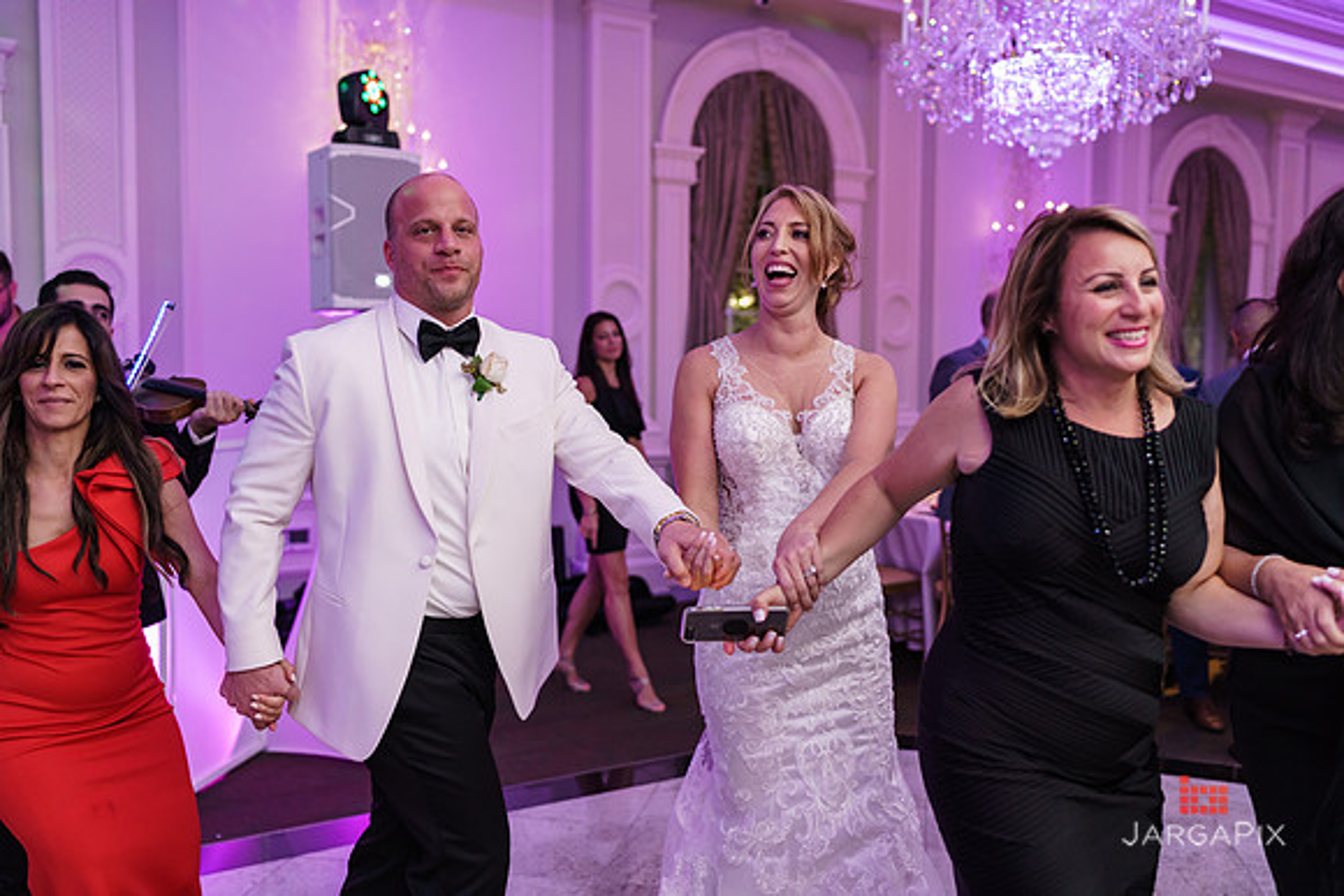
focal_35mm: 35
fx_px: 1307
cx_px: 672
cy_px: 448
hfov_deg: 54.4
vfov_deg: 37.9
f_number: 2
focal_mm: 35
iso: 1600
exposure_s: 1/200
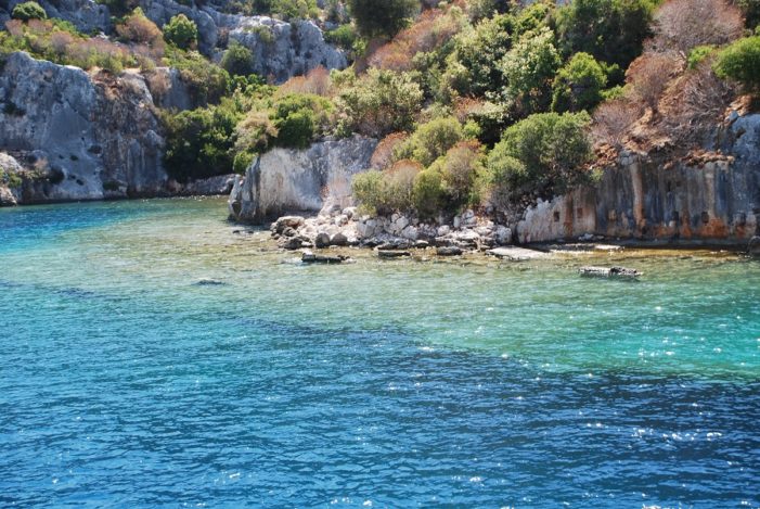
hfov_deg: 35.0
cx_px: 380
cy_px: 254
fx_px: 1205
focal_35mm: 57
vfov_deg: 23.8
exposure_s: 1/160
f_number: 6.3
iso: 100
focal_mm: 38
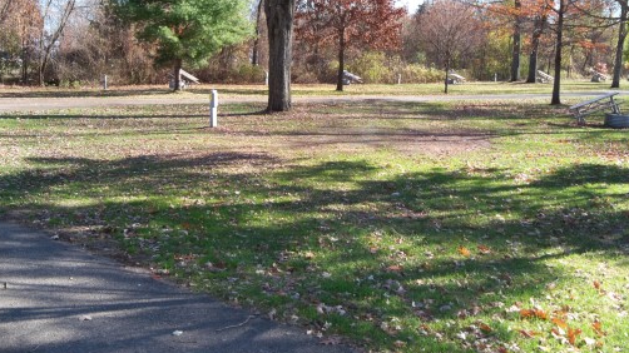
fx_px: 650
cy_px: 140
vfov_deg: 30.3
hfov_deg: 51.6
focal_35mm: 39
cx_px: 310
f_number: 3.5
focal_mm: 6.2
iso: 64
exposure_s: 1/160
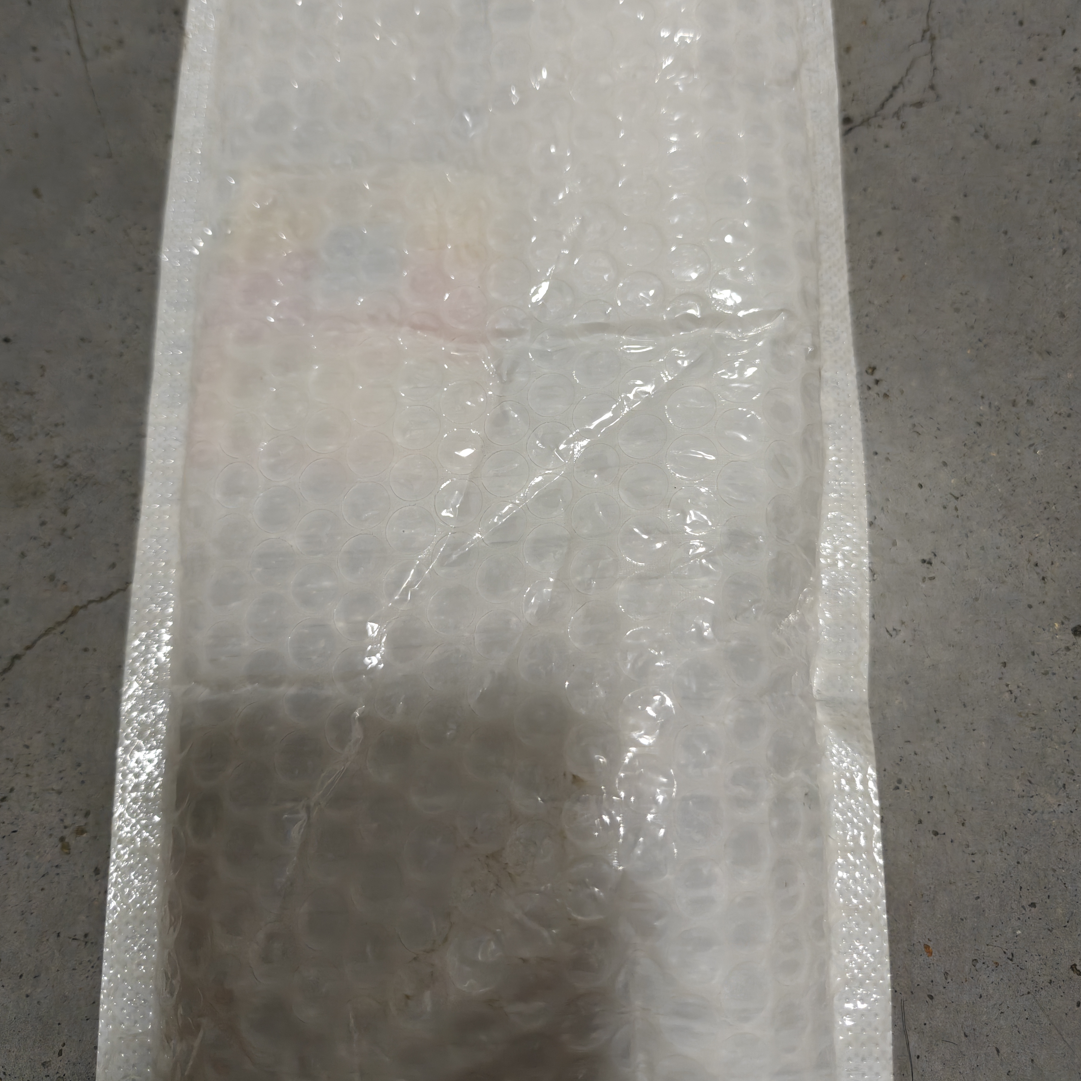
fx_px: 989
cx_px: 537
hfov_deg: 57.3
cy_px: 435
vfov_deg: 56.9
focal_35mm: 28
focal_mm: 6.06
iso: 1250
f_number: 1.6
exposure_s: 1/89
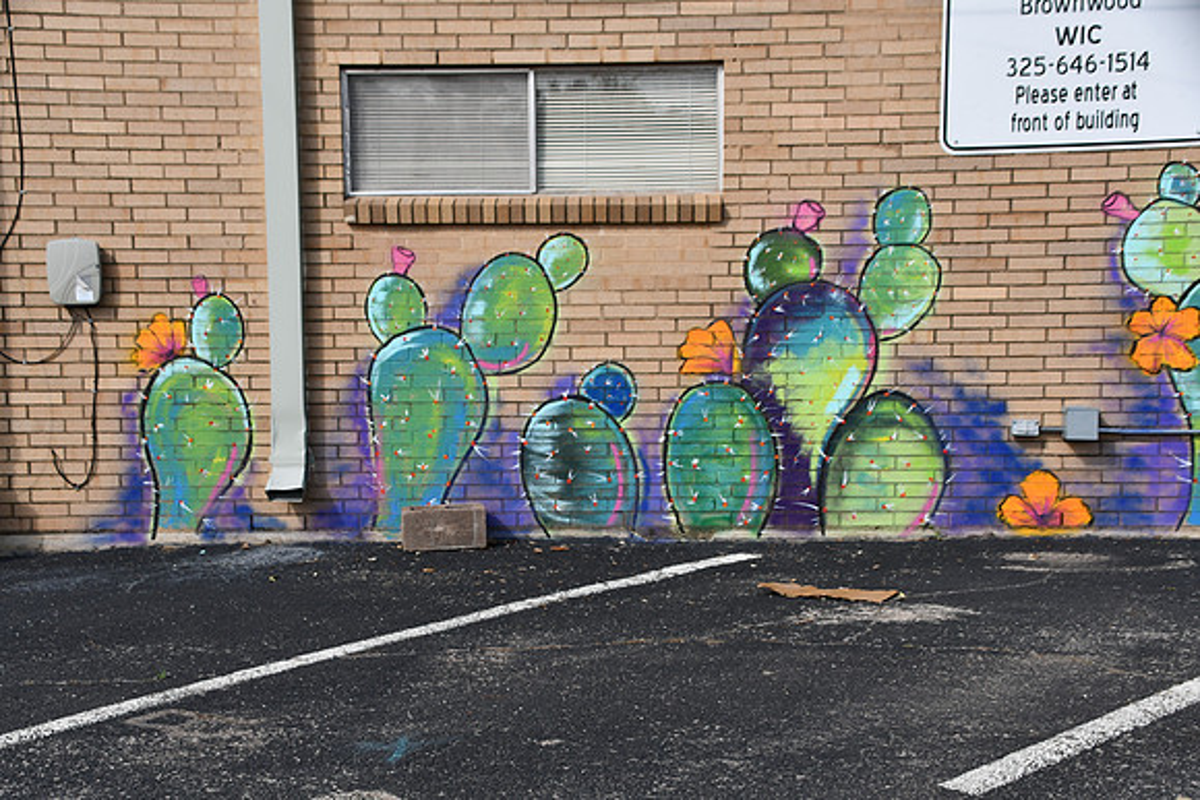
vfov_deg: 23.8
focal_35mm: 57
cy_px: 400
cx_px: 600
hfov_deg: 35.0
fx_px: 1900
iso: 100
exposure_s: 1/250
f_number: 8
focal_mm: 38
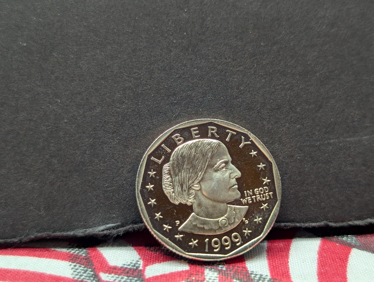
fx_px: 530
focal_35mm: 49
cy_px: 141
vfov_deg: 29.7
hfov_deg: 38.9
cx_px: 187
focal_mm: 6.9
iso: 56
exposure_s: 1/50.1
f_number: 1.68
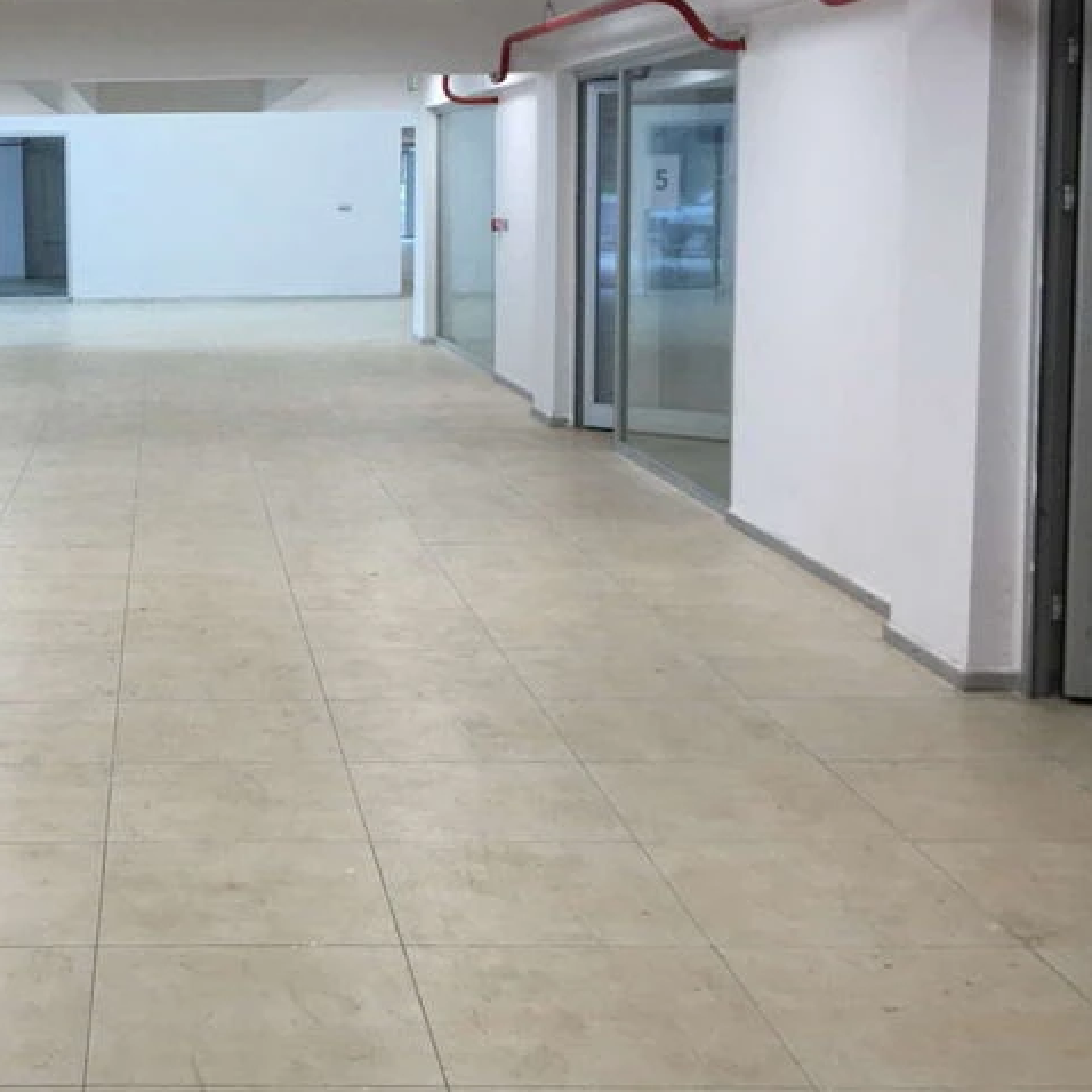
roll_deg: +0.8
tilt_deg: -3.5
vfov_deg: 31.4
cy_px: 356
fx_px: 1927
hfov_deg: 30.4
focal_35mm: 54
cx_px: 126
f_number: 2.2
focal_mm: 4.15
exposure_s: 1/33
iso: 25
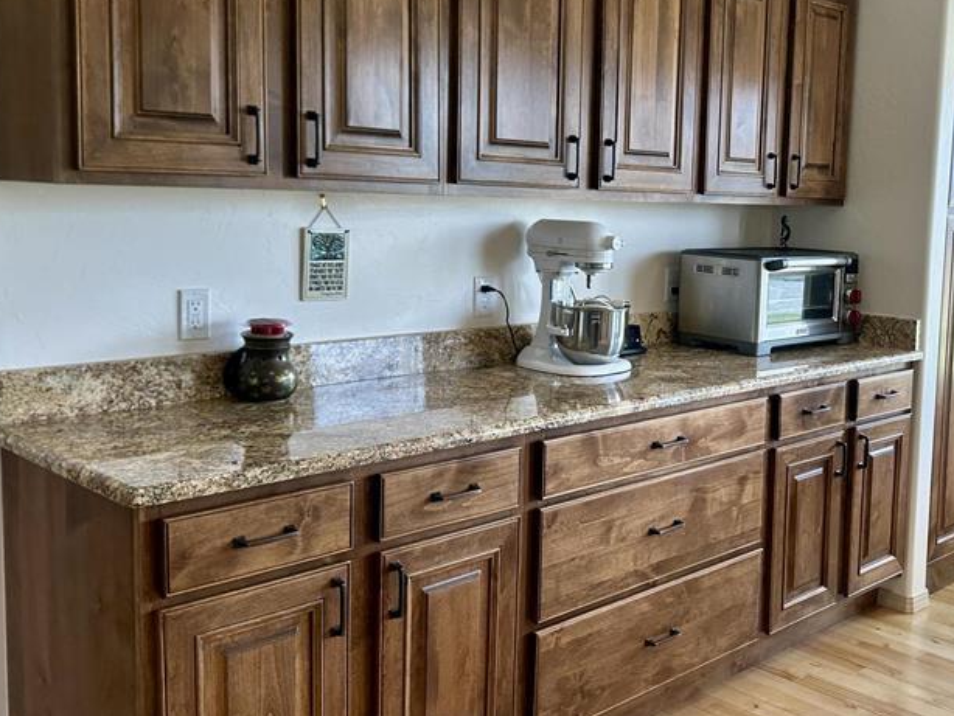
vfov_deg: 35.9
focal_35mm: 40
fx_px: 1103
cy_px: 287
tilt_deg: -6.2
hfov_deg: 45.7
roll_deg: -2.5
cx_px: 673
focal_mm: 6.86
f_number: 1.78
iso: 80
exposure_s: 1/120
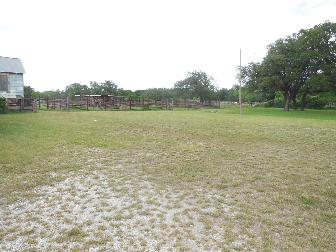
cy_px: 126
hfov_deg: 69.4
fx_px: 243
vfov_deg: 54.9
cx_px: 168
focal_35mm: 25
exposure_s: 1/400
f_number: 3.1
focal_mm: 4.5
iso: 125
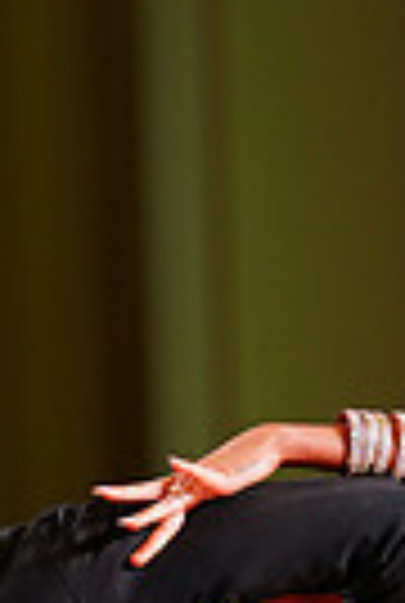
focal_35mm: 863
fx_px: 14487
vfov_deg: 2.4
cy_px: 891
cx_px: 61
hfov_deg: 1.6
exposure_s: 1/400
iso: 1600
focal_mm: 200
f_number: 2.8
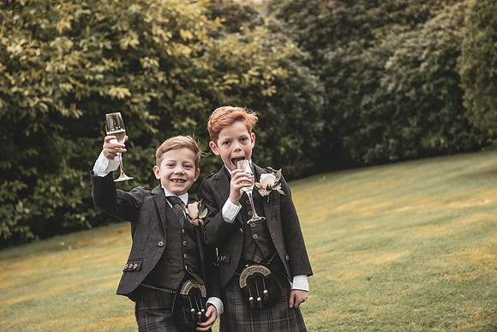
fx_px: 967
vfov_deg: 19.5
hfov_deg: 28.8
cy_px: 166
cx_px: 248
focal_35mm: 70
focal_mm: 70
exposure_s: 1/320
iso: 400
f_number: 4.5
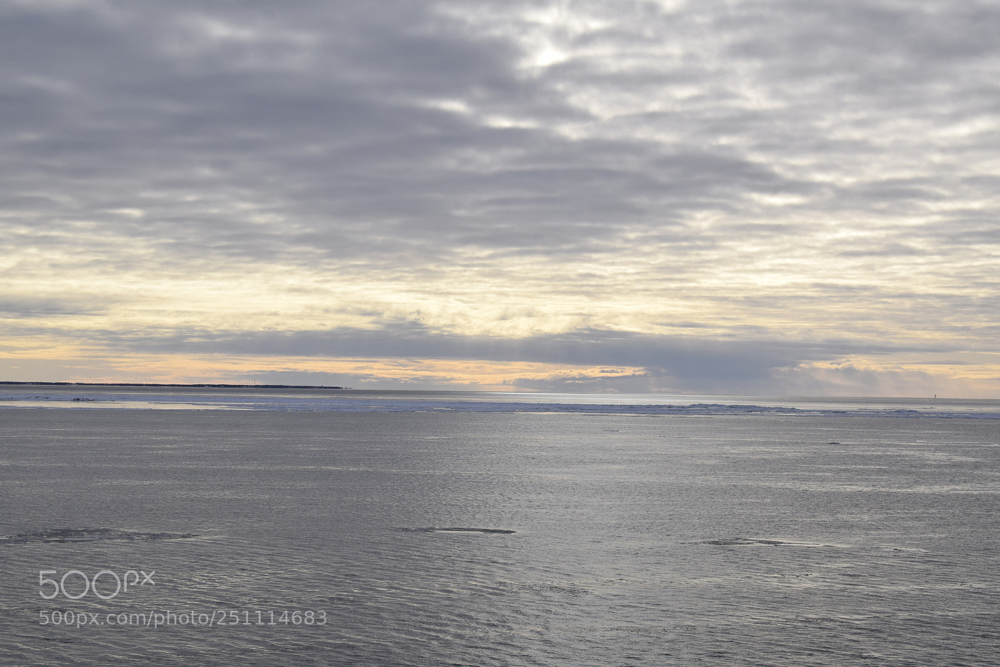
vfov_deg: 16.5
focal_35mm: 82
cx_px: 500
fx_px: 2291
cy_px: 334
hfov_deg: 24.6
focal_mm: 55
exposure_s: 1/500
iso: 200
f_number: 11
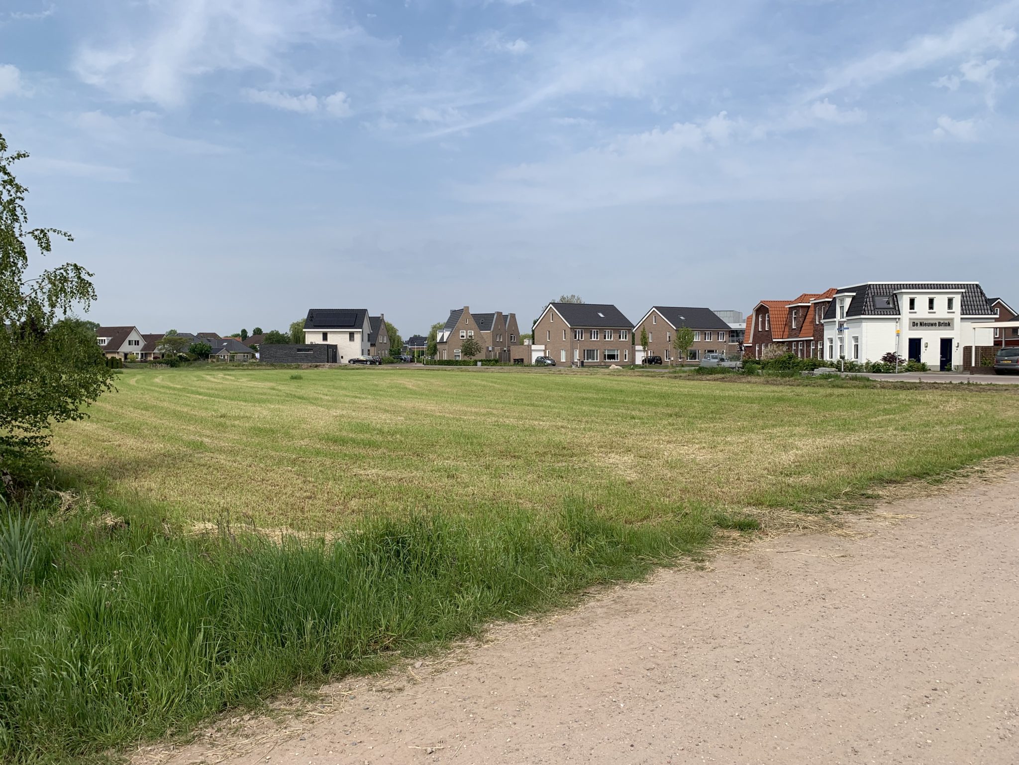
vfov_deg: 53.1
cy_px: 382
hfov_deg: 67.3
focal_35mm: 26
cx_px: 510
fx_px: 765
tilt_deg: -2.3
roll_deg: +0.3
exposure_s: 1/2611
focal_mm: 4.25
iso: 25
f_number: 1.8
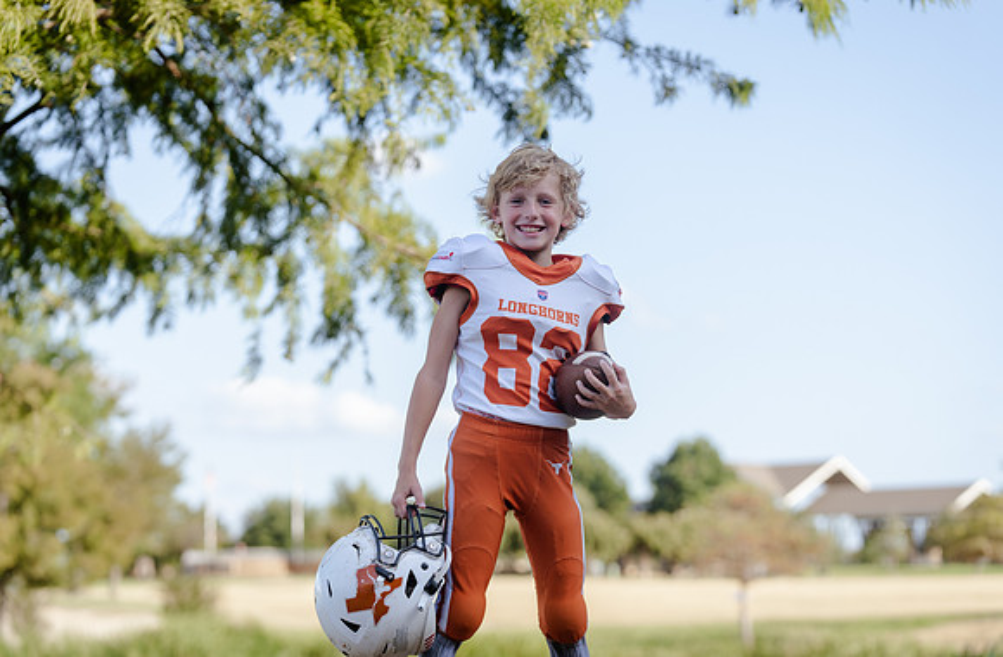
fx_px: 2959
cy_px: 344
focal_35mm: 107
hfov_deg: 19.2
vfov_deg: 12.7
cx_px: 504
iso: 100
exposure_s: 1/320
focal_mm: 100
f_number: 3.5
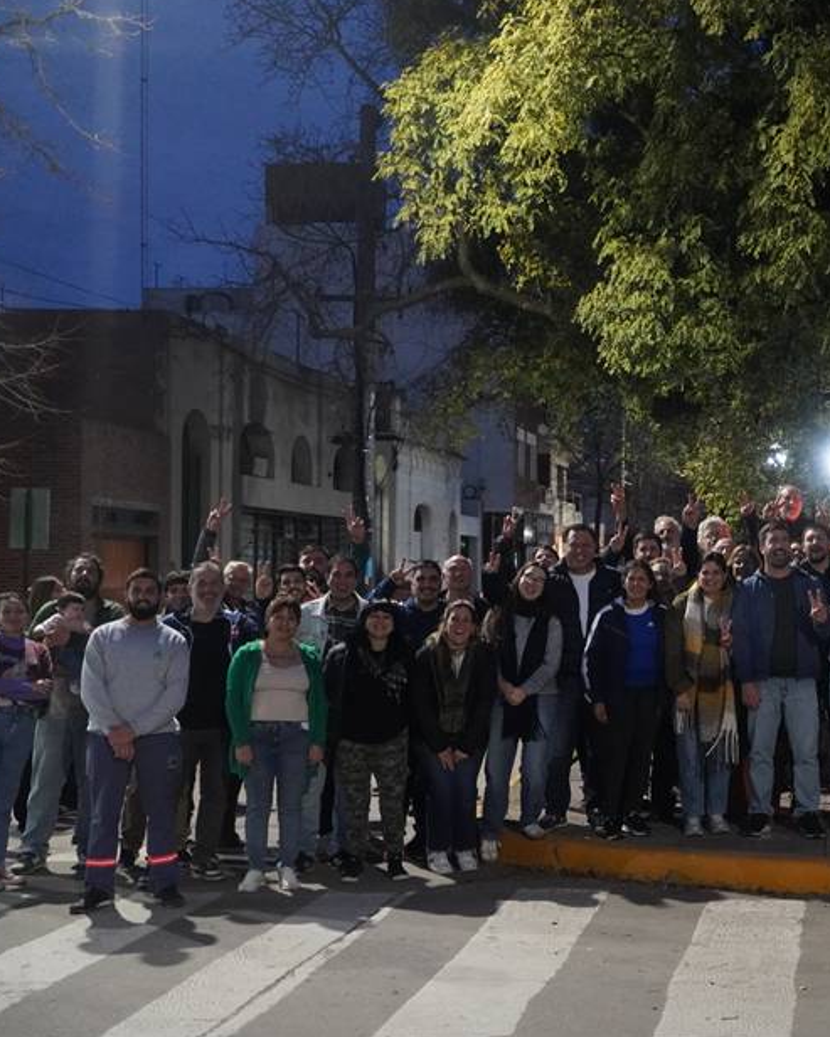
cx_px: 827
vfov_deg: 35.3
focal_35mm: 53
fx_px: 1627
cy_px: 571
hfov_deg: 27.1
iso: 5000
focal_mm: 29
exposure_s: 1/40
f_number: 4
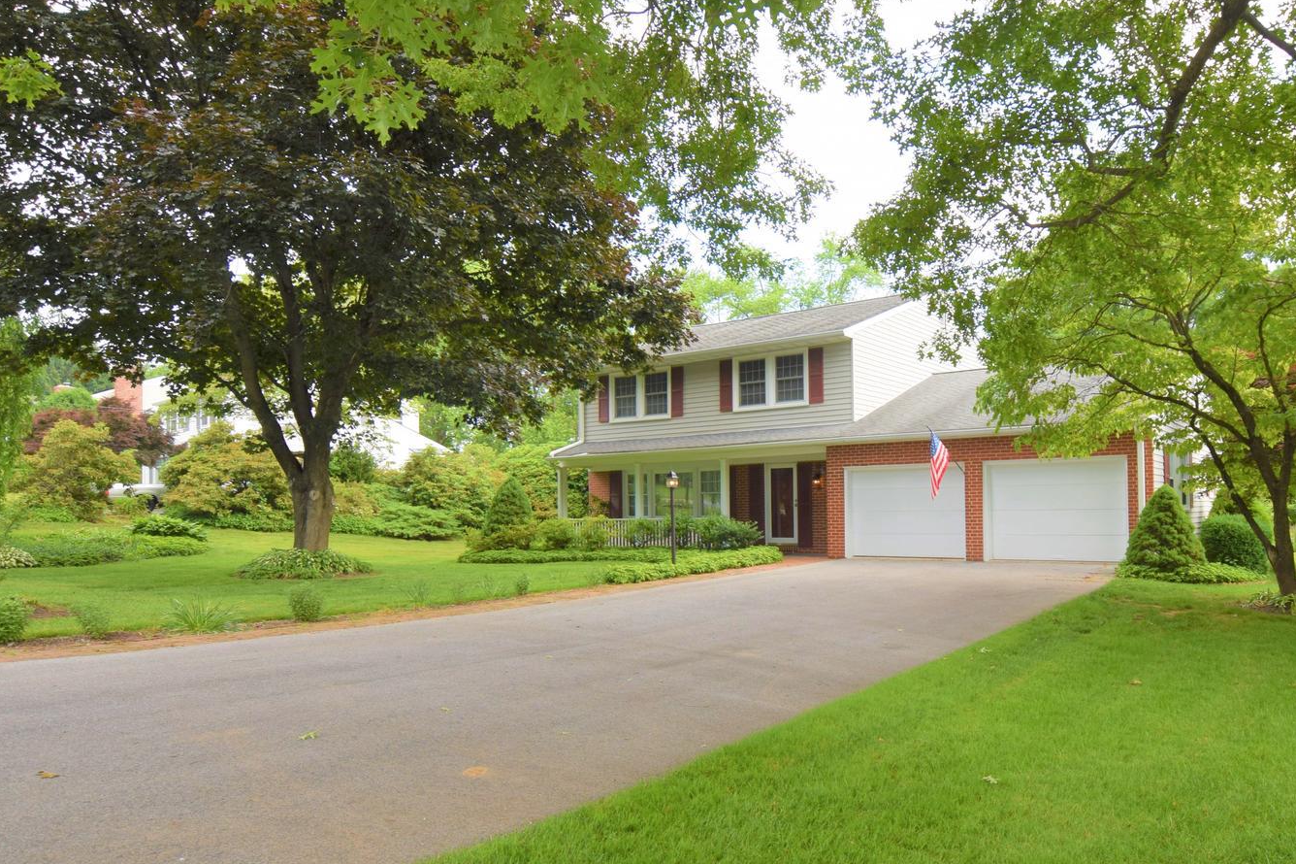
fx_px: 828
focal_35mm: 23
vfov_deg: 54.8
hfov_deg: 75.1
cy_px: 501
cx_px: 789
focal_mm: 10
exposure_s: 1/125
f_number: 5.6
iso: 125
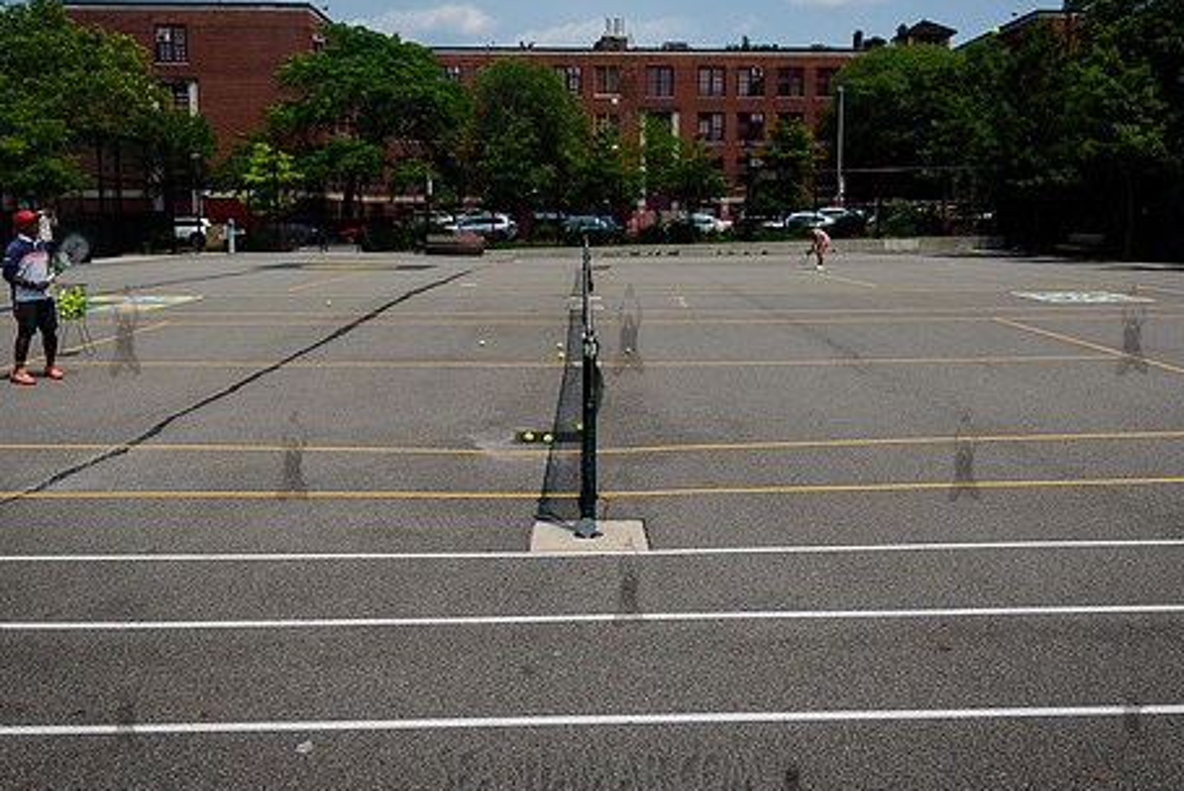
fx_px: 1020
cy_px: 329
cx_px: 621
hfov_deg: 60.2
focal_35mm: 31
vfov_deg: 42.2
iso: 200
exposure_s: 1/2000
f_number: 4.5
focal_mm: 24
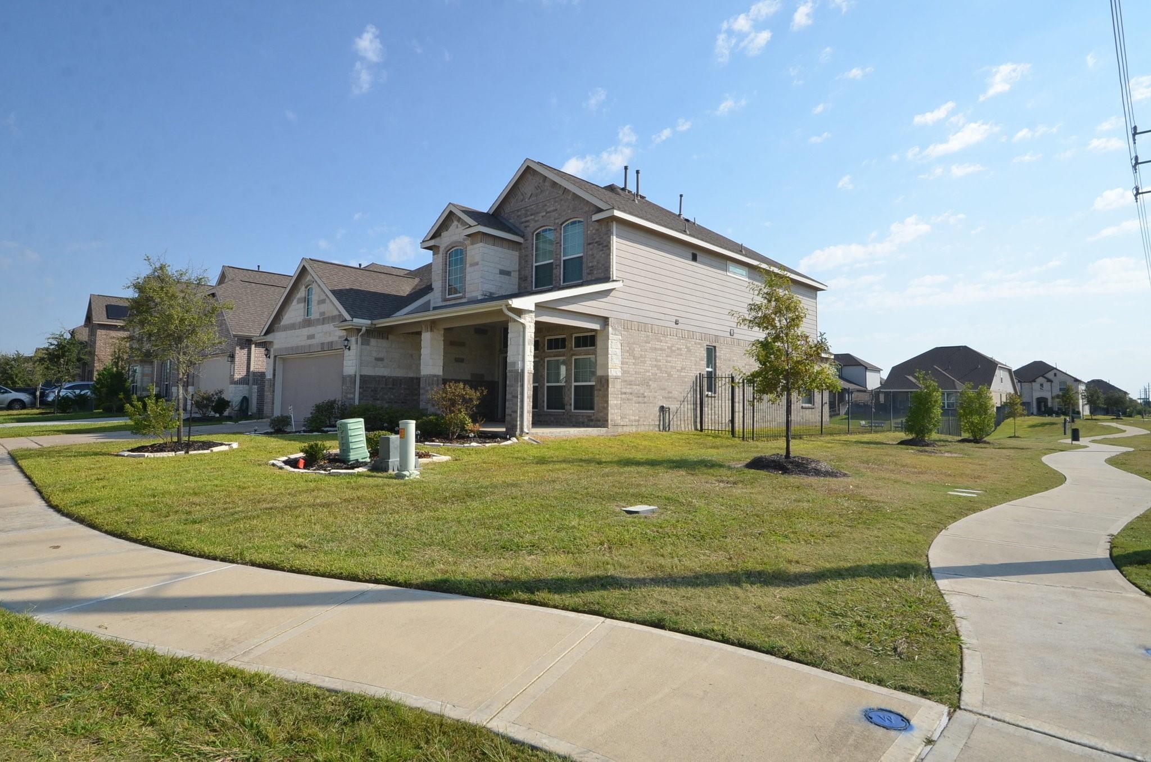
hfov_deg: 85.5
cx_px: 576
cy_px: 381
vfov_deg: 63.0
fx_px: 622
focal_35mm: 20
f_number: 11
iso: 320
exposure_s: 1/500
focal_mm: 13
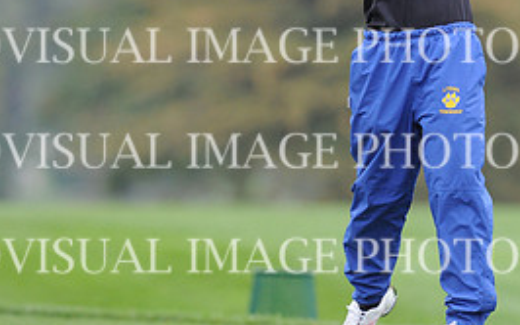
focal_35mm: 889
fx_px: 12593
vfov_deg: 1.5
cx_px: 340
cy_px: -8
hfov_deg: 2.4
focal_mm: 400
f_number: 4.5
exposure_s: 1/2000
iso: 2000
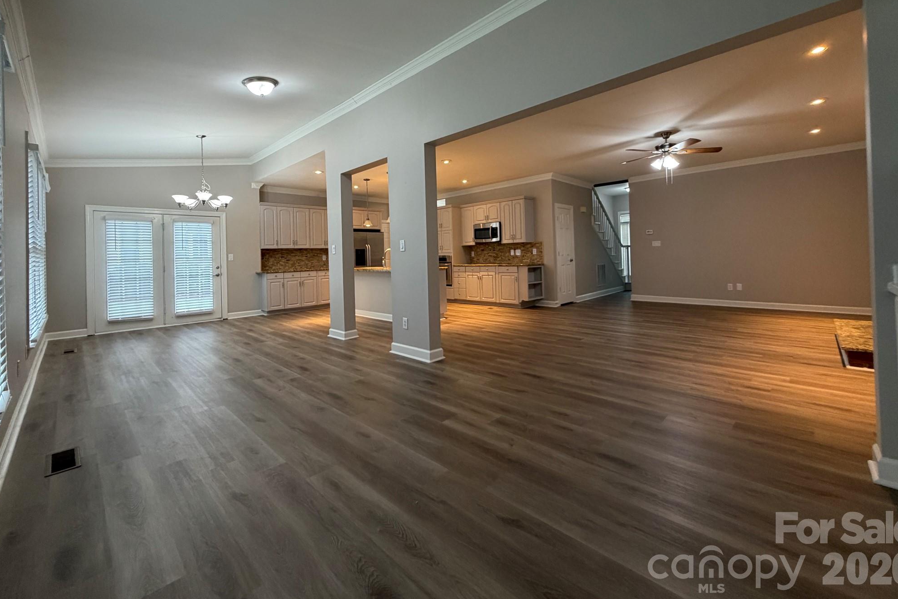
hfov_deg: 100.4
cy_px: 254
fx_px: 374
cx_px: 457
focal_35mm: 15
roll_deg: +1.6
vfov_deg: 76.8
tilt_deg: -0.2
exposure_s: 1/60
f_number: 2.2
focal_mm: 2.22
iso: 200
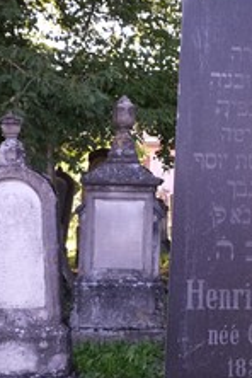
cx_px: 278
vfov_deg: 27.7
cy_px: 186
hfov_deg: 18.0
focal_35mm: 73
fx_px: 766
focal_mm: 18
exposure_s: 1/350
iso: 1600
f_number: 5.6
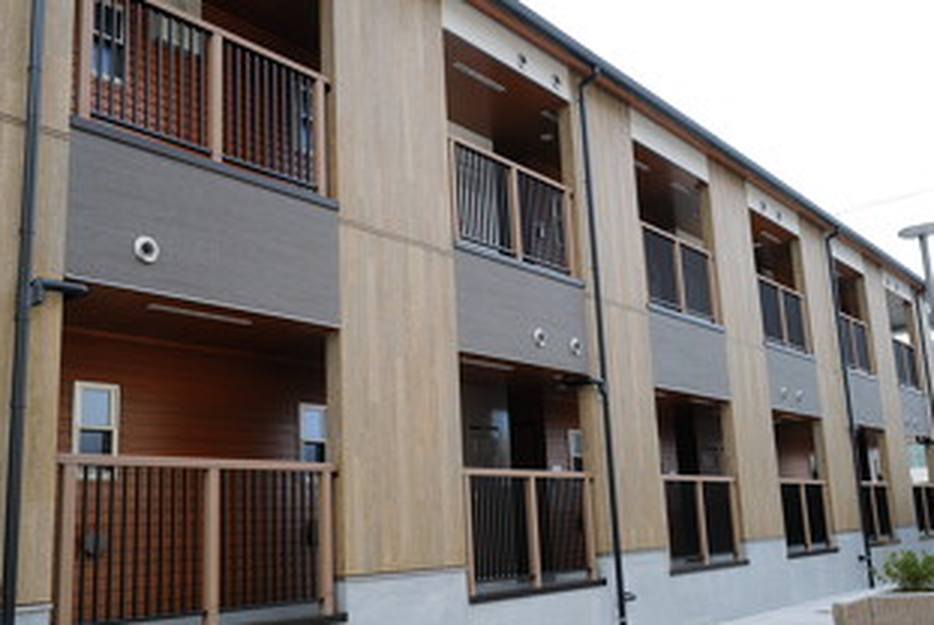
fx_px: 935
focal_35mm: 36
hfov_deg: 53.0
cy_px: 353
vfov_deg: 36.9
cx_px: 420
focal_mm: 28
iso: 100
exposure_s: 1/160
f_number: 4
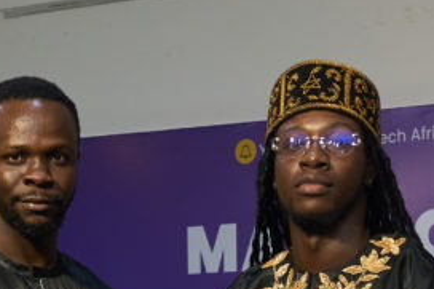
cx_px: 239
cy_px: 462
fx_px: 1361
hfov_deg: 18.1
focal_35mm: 113
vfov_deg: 11.5
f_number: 3.5
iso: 800
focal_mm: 20
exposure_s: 1/160
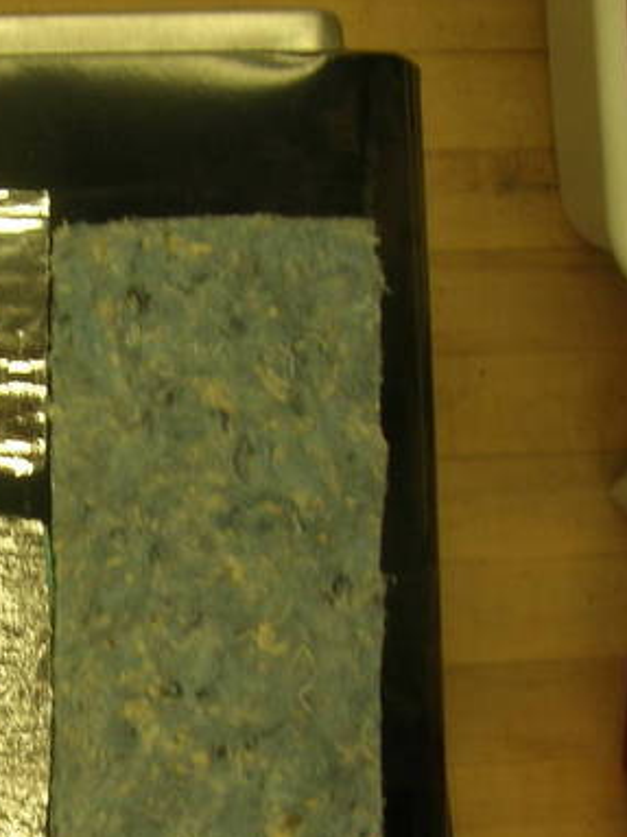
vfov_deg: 26.8
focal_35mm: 72
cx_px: -22
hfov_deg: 19.7
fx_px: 1740
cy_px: 588
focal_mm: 5.7
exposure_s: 1/16.4
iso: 50
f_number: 4.9
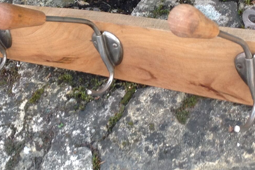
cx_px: 93
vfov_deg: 14.2
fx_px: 680
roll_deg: +42.1
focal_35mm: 96
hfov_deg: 21.2
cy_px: 78
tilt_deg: -44.6
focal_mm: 4.28
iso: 50
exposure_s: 1/20
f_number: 2.4
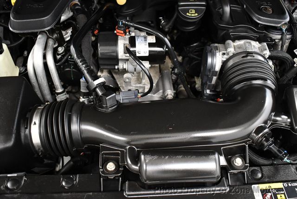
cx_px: 148
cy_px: 100
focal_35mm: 36
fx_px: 297
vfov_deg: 36.9
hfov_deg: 53.1
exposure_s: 1/80
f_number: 3.5
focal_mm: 18
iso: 3200
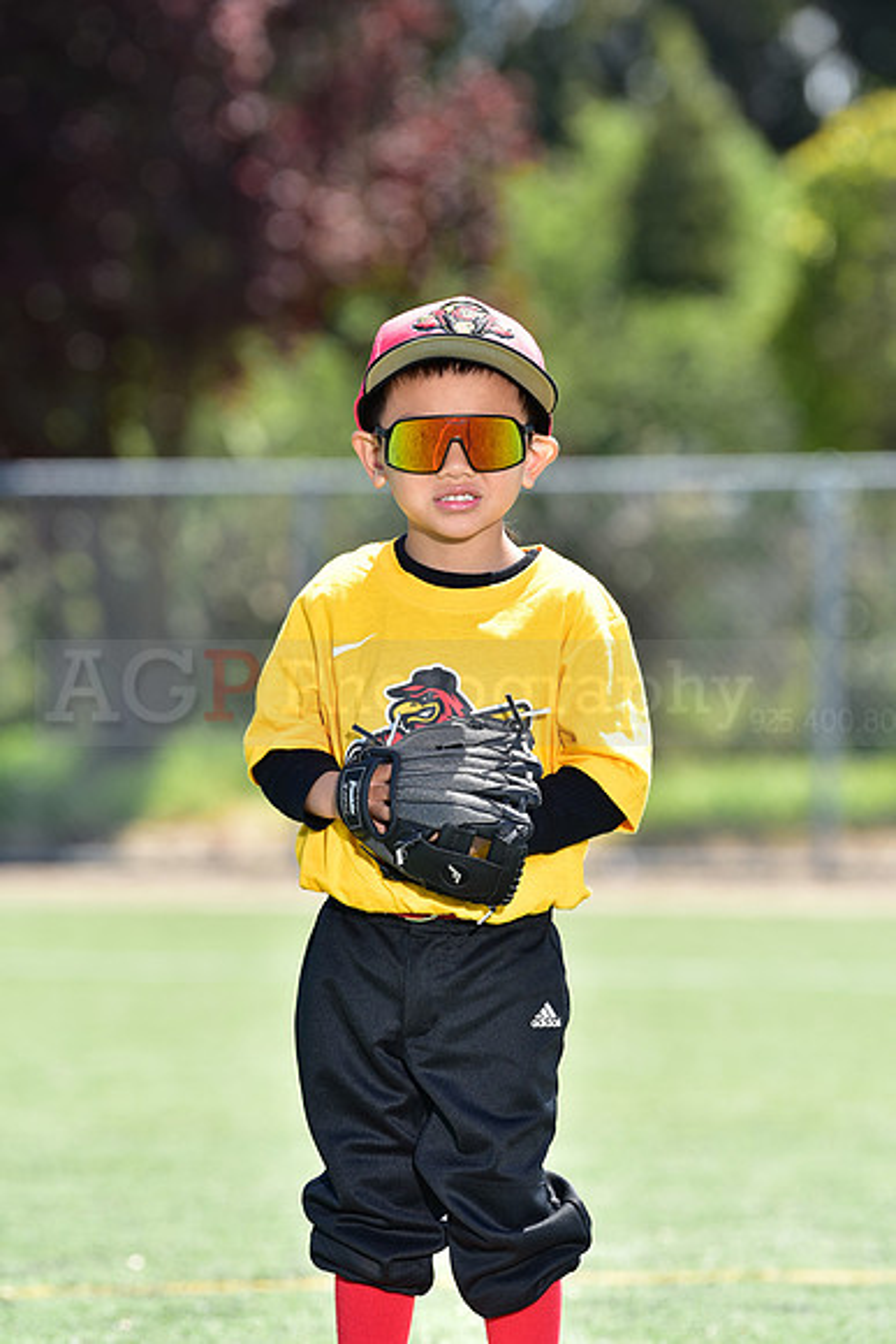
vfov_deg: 10.3
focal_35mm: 200
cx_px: 448
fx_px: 7462
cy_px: 672
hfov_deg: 6.9
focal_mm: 200
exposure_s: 1/200
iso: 80
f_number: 5
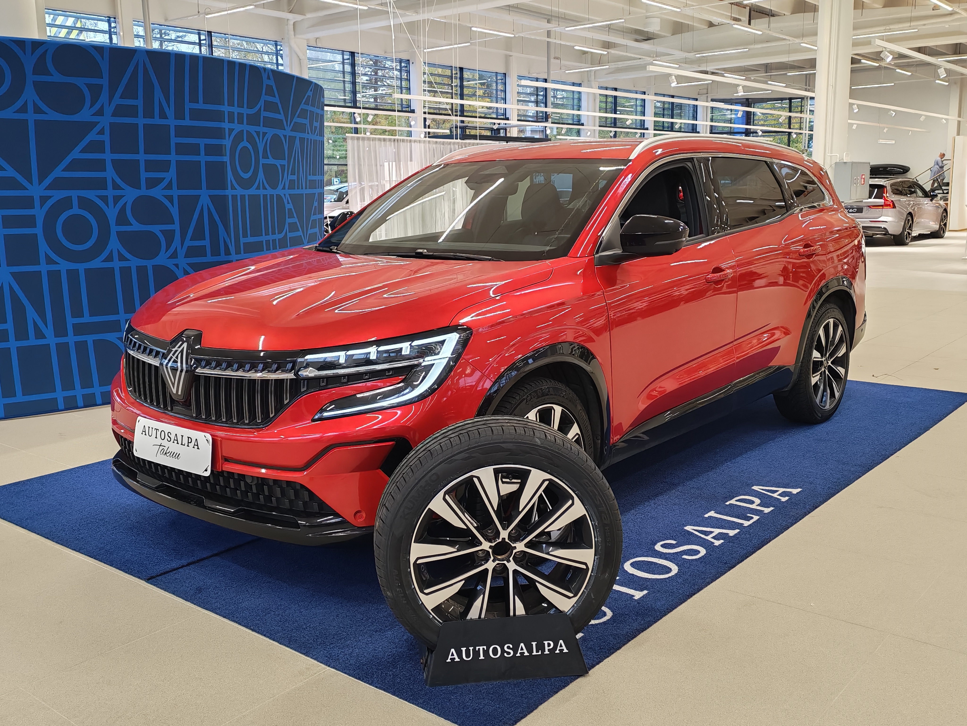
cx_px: 484
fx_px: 978
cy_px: 363
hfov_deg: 52.6
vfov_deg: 40.7
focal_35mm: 35
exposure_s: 1/100
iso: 500
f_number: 1.9
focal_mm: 6.12
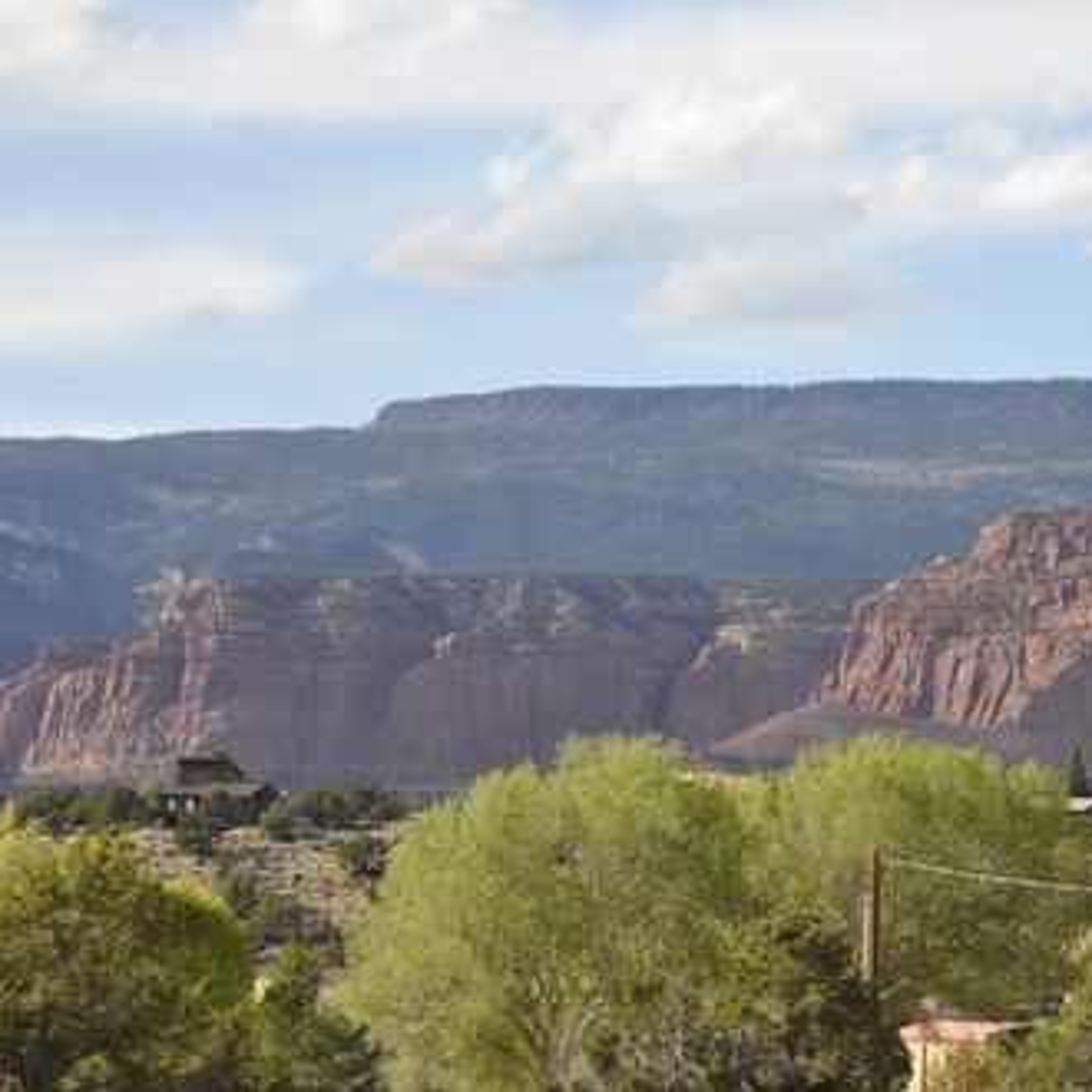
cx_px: 721
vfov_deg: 8.6
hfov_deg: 8.6
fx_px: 7232
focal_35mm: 203
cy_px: 546
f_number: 9
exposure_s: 1/320
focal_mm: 105
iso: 200
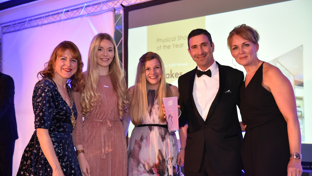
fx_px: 389
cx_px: 156
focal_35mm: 47
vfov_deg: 25.4
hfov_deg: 43.7
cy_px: 102
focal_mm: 44
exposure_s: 1/160
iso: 3200
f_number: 2.8
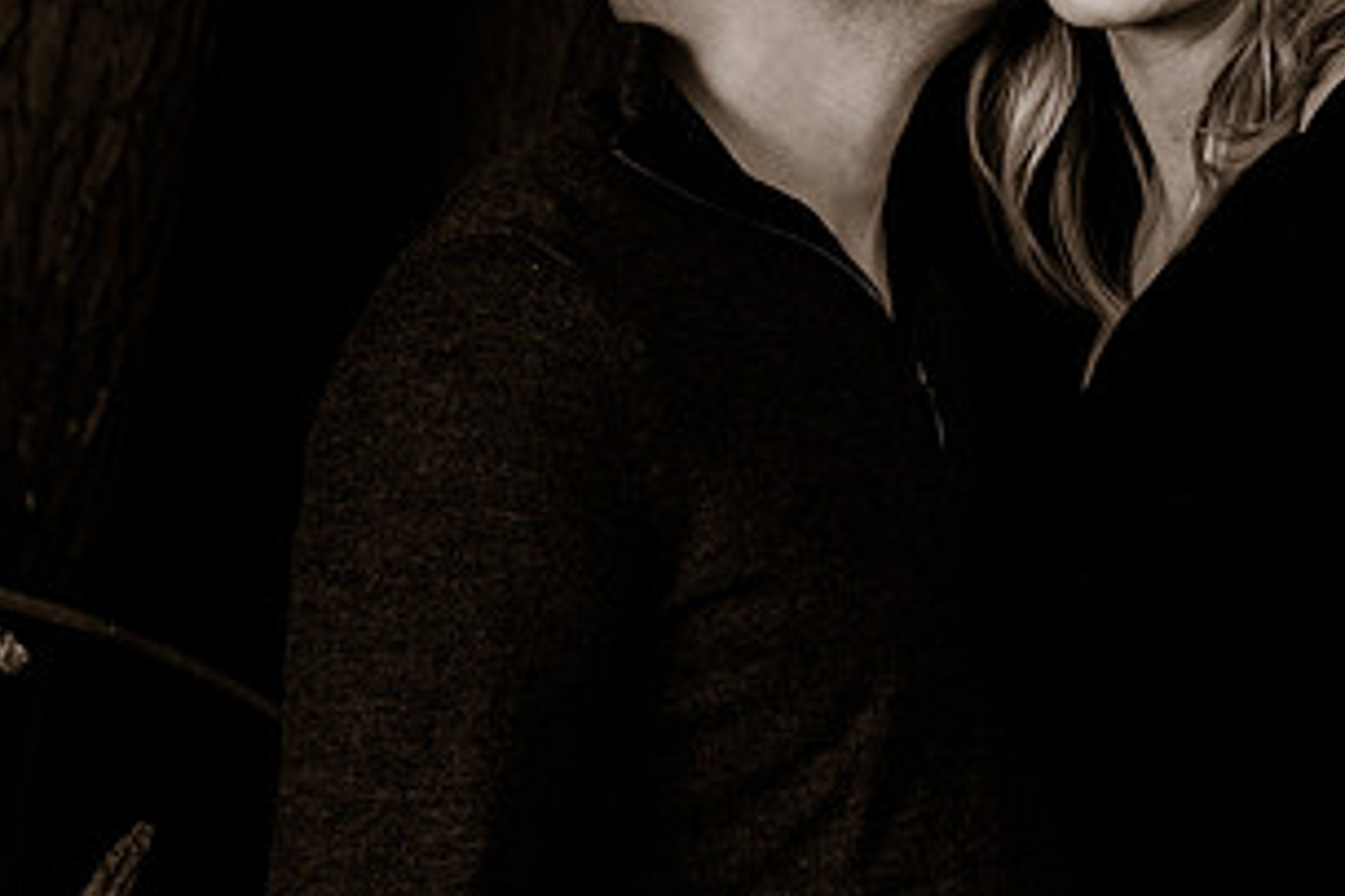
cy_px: -37
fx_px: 6161
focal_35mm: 165
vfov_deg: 8.3
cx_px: 1010
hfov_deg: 12.4
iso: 400
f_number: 8
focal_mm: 70
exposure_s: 1/160
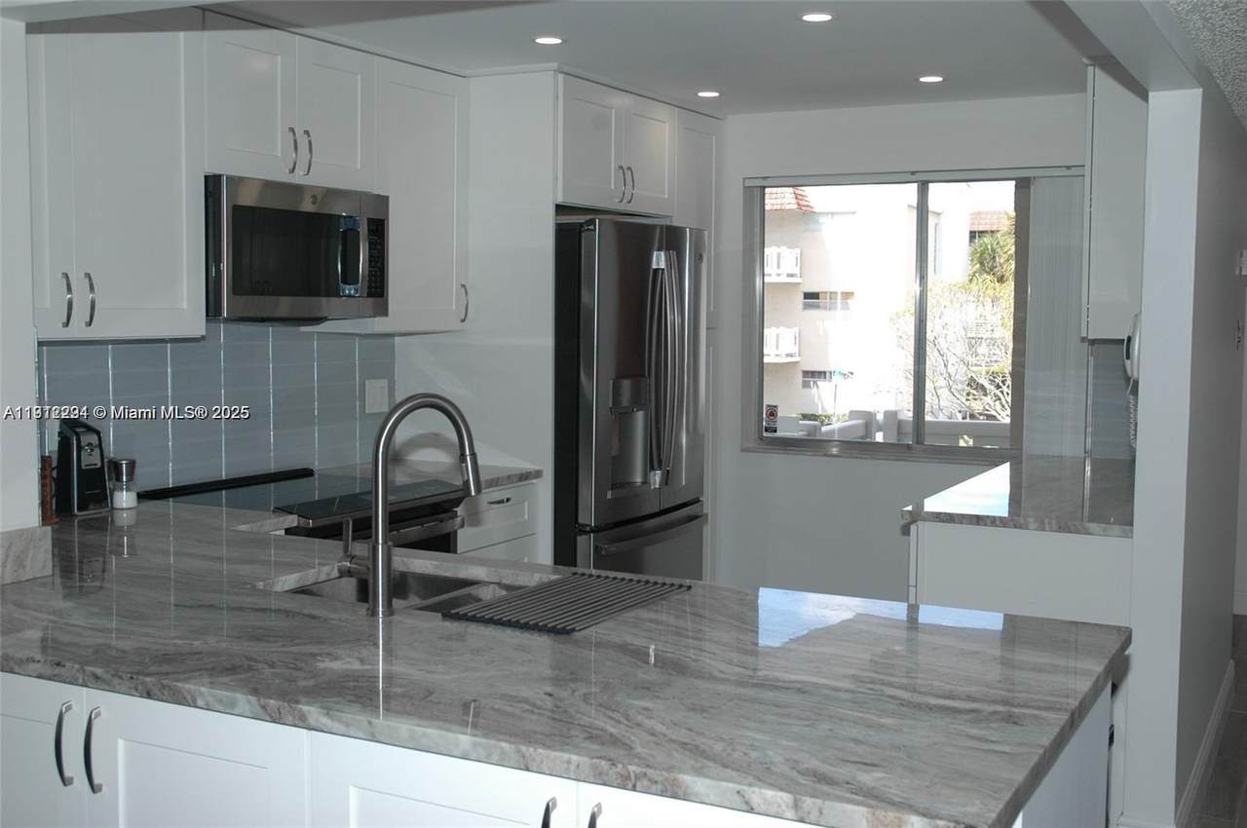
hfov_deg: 48.0
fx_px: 1401
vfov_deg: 32.9
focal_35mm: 40
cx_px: 624
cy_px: 414
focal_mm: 27
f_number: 7.1
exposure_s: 1/200
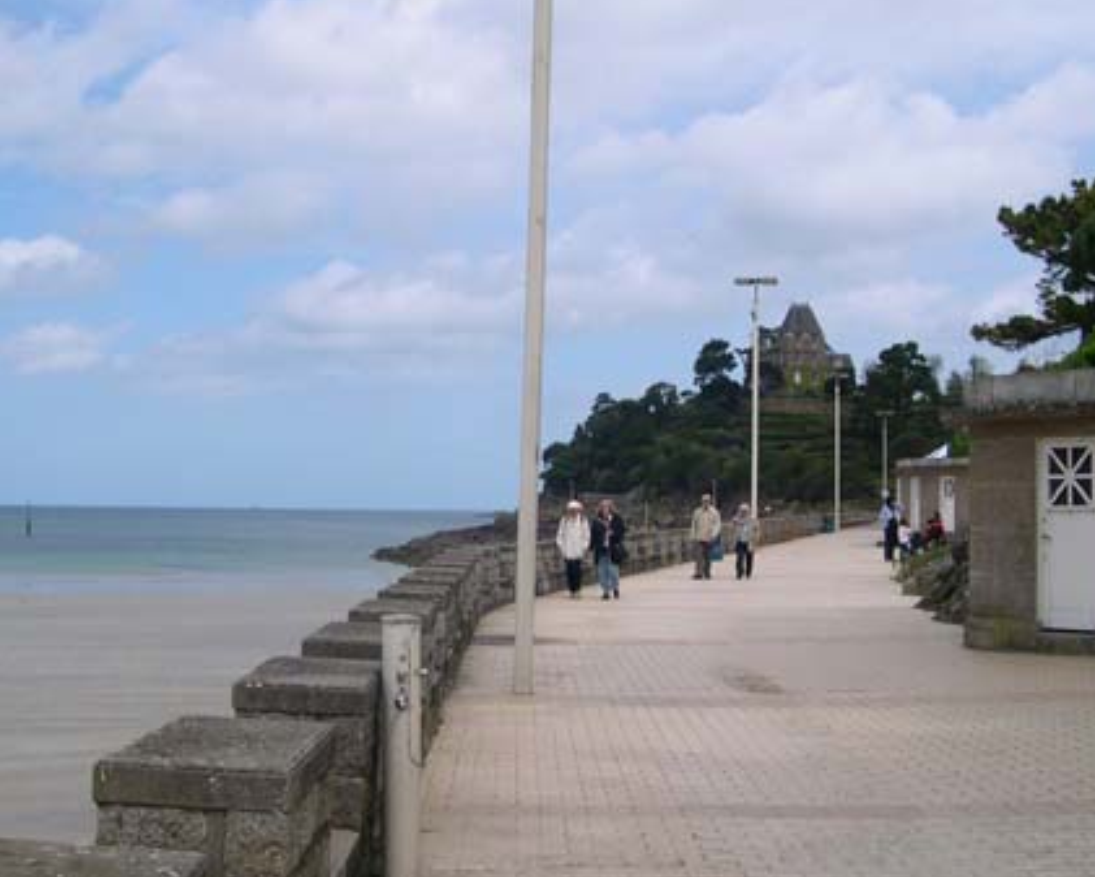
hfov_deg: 38.7
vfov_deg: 31.5
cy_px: 427
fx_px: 1556
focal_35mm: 48
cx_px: 454
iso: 100
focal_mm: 8
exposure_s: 1/246
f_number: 7.6
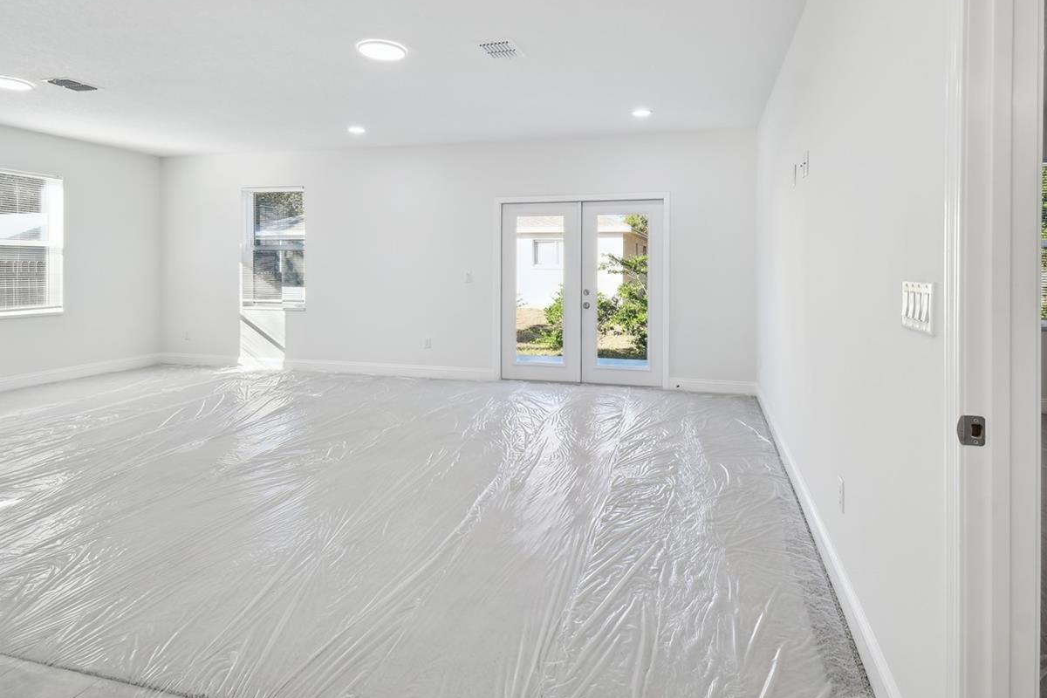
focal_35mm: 20
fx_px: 582
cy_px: 272
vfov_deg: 61.3
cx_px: 544
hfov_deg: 83.9
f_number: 7.1
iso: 100
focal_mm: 10
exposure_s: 1/5
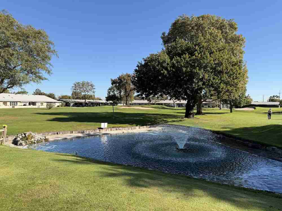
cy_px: 106
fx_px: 196
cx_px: 141
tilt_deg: -0.6
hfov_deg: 71.6
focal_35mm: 24
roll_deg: -0.3
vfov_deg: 56.8
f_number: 1.78
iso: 80
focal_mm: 6.76
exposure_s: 1/2801
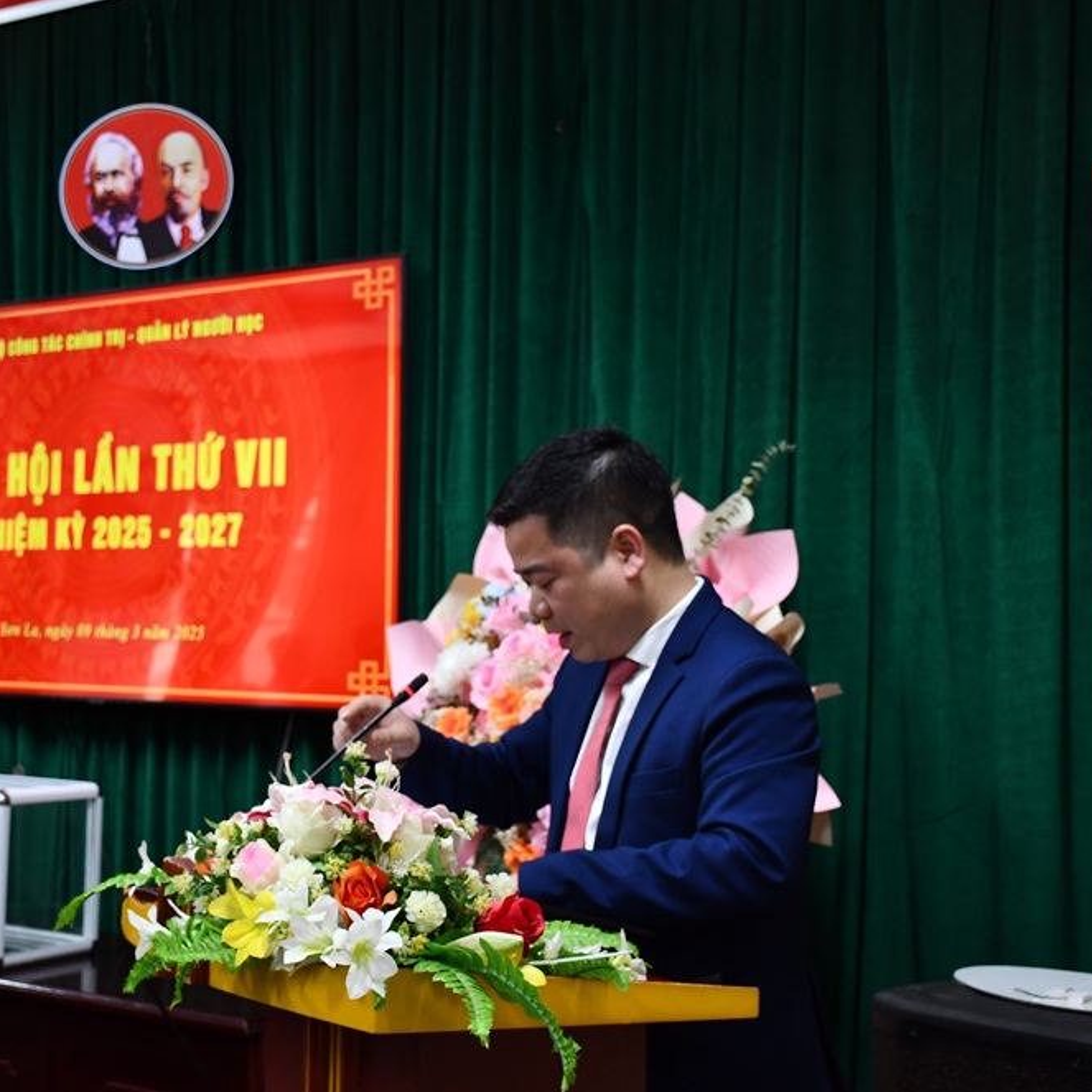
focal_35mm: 50
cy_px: 545
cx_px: 451
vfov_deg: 34.0
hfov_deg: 33.9
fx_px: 1785
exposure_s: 1/125
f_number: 3.8
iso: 1400
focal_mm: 26
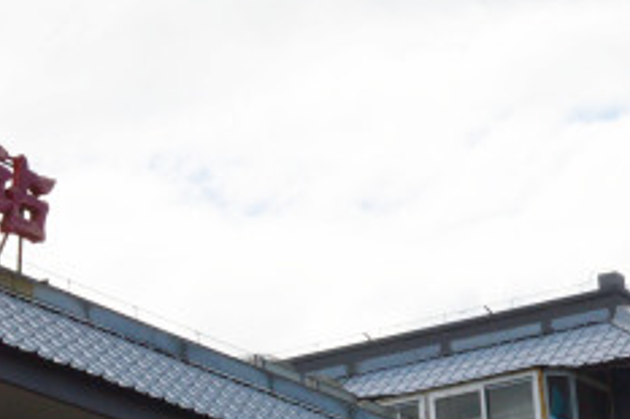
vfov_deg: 10.0
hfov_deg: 15.5
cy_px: -266
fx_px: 2308
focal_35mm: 132
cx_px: 233
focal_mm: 20
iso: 100
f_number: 10
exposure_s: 1/400
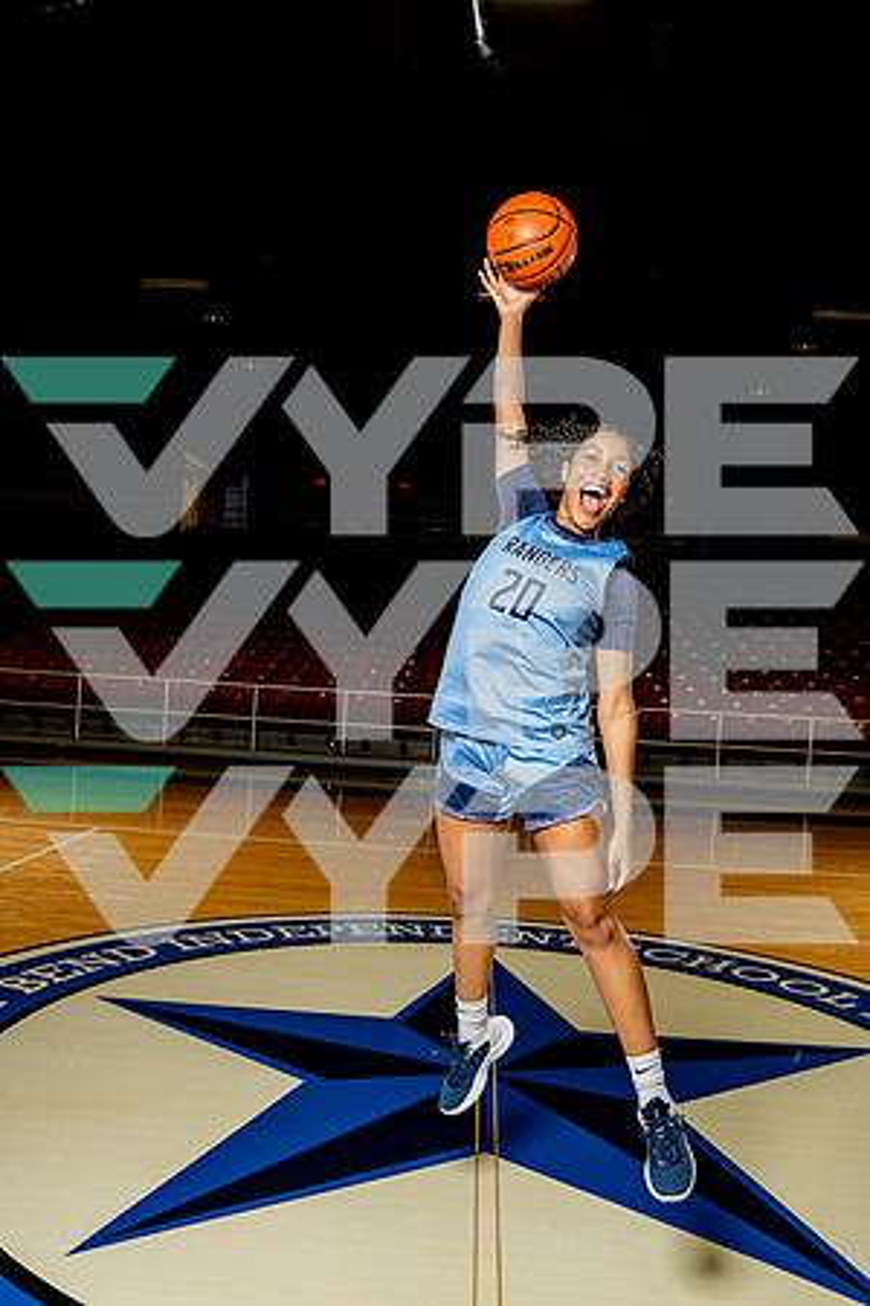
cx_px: 435
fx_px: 1087
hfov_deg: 43.6
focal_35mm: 30
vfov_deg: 61.9
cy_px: 653
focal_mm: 30
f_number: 5.6
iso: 640
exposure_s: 1/250
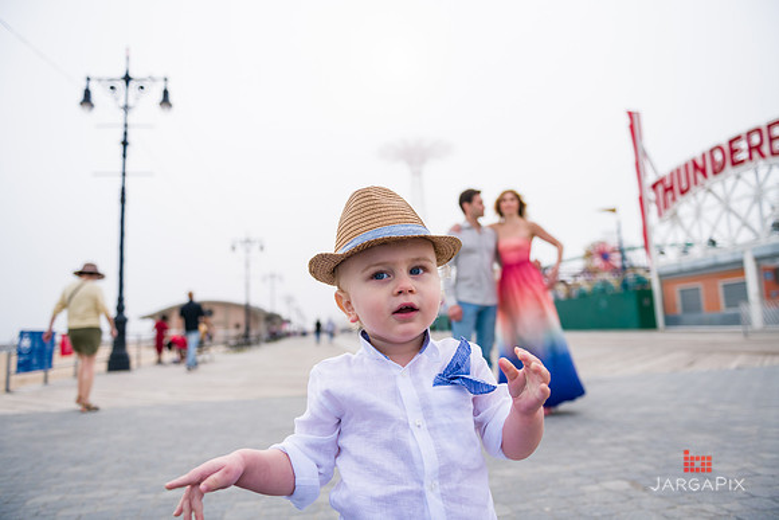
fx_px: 519
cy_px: 260
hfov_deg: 73.7
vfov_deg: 53.2
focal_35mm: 24
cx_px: 390
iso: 200
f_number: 3.2
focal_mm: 24
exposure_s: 1/4000
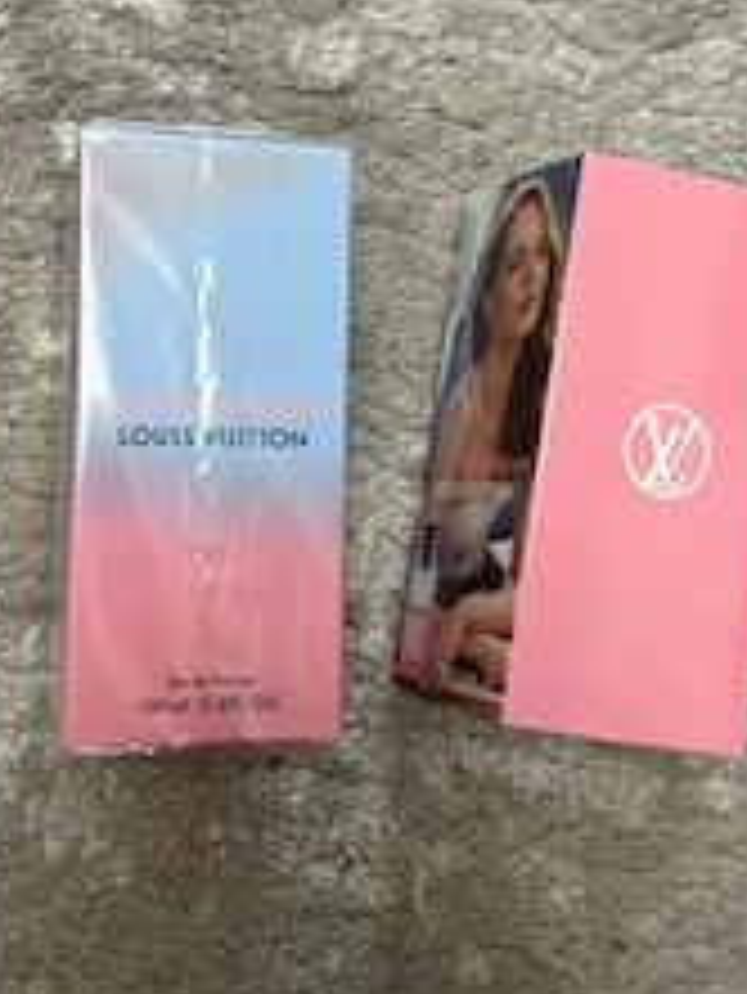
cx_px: 324
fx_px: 1351
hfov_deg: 30.9
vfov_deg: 40.1
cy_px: 373
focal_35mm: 47
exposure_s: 1/50
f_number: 1.5
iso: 80
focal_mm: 5.7
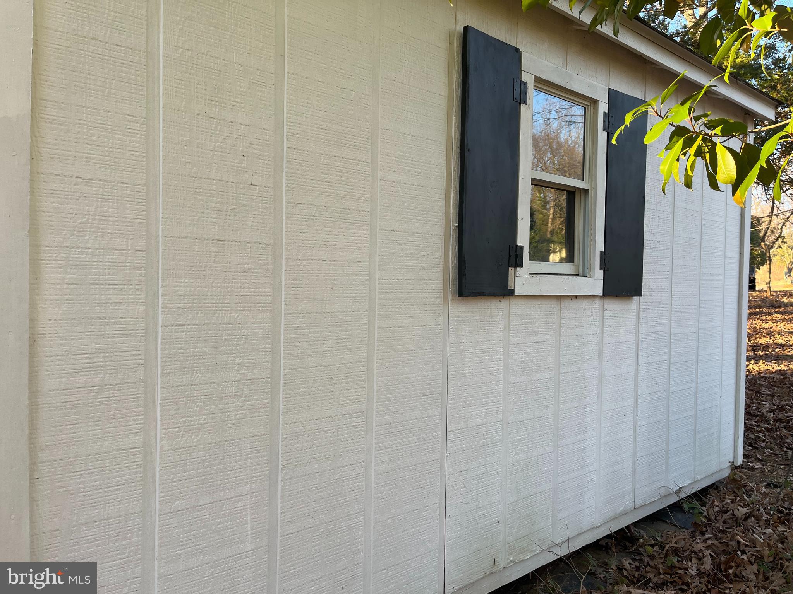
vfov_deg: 53.1
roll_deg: -0.4
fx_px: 596
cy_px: 297
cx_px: 396
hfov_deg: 67.3
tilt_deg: +1.8
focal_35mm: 26
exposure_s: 1/174
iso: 40
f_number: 1.6
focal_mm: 5.1
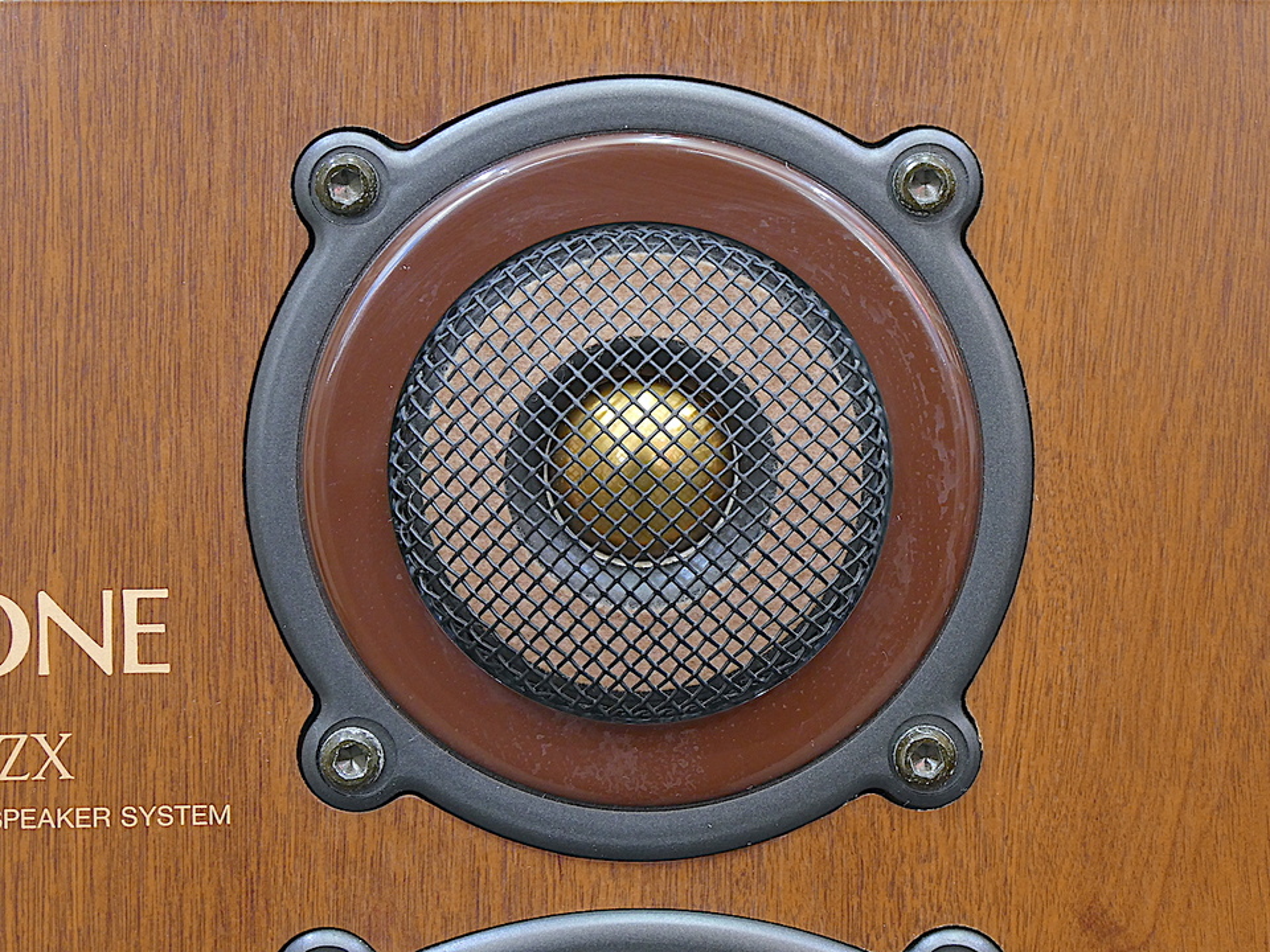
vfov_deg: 11.0
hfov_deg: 14.6
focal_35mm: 135
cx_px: 635
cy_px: 476
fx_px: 4953
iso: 200
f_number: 5.3
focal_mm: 24.2
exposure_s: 1/4
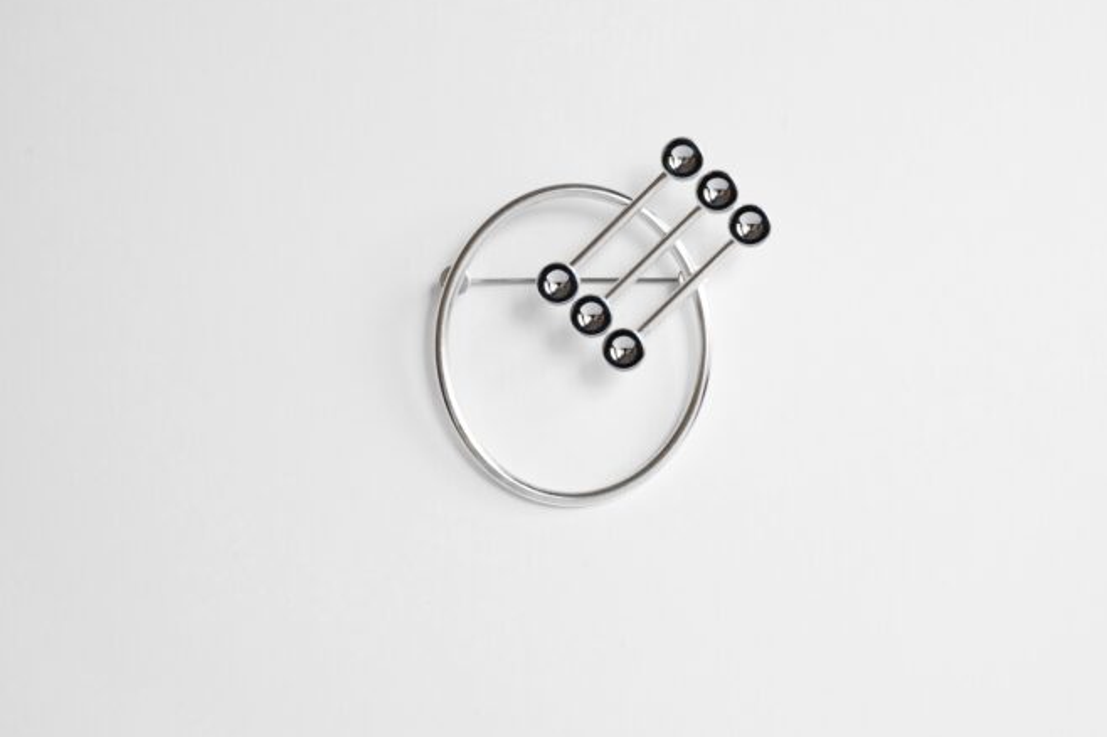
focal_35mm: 91
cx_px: 579
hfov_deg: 22.4
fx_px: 2797
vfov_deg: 15.0
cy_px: 324
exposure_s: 1/5
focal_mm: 78
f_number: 11
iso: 100
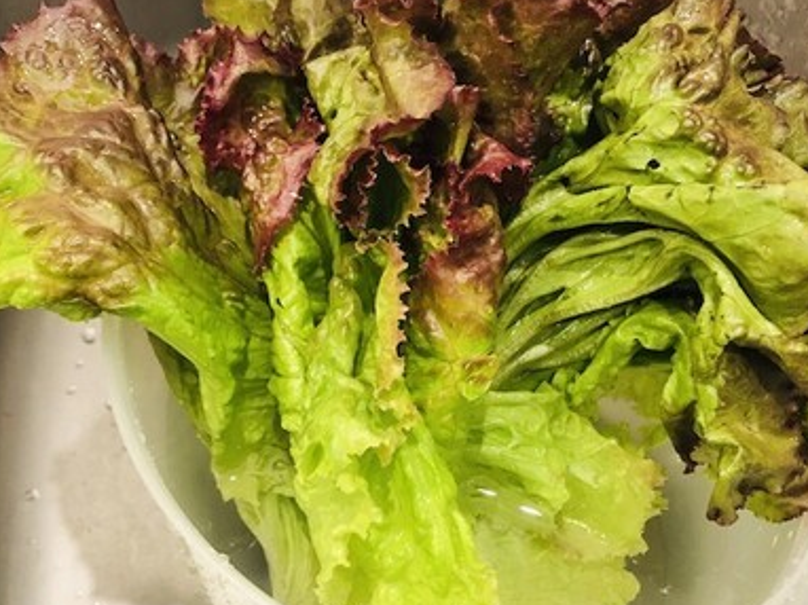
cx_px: 423
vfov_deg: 32.8
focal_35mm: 44
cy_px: 349
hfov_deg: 43.0
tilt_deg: -55.4
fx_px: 1026
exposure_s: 1/9
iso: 100
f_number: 1.8
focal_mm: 4
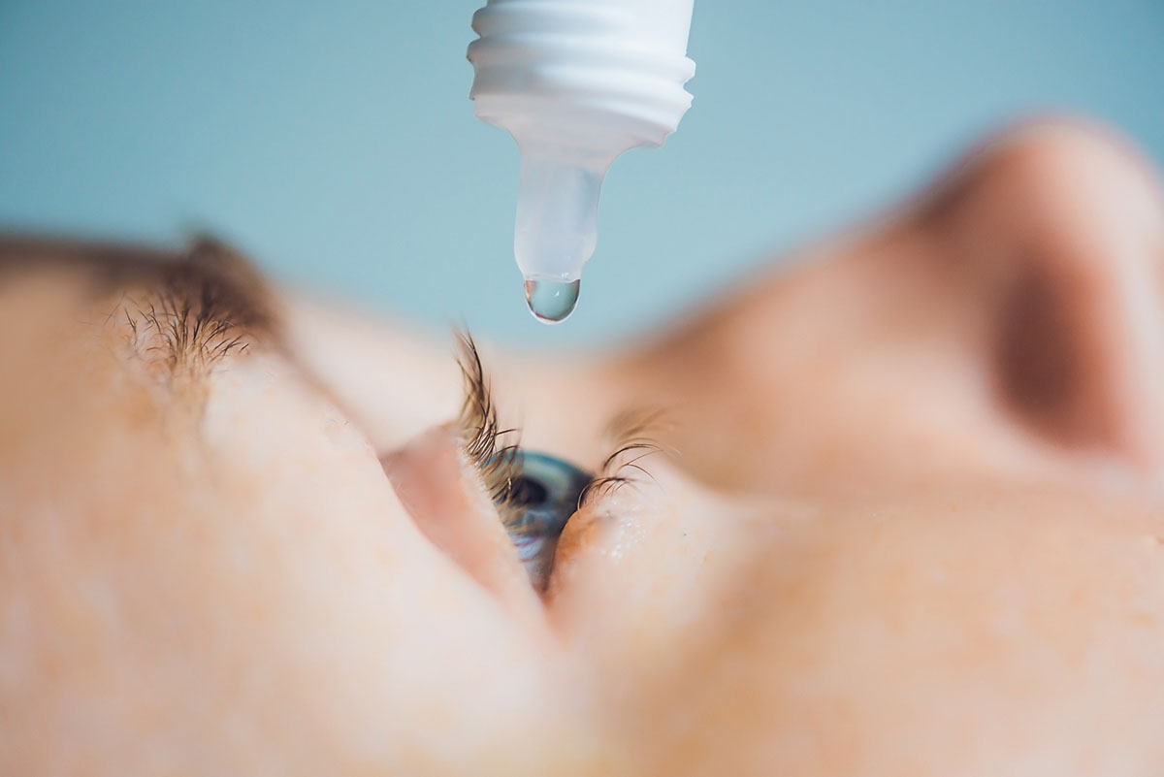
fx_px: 3396
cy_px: 388
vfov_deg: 13.1
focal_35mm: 105
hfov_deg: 19.4
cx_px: 582
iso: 400
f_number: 4.5
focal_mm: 105
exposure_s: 1/250
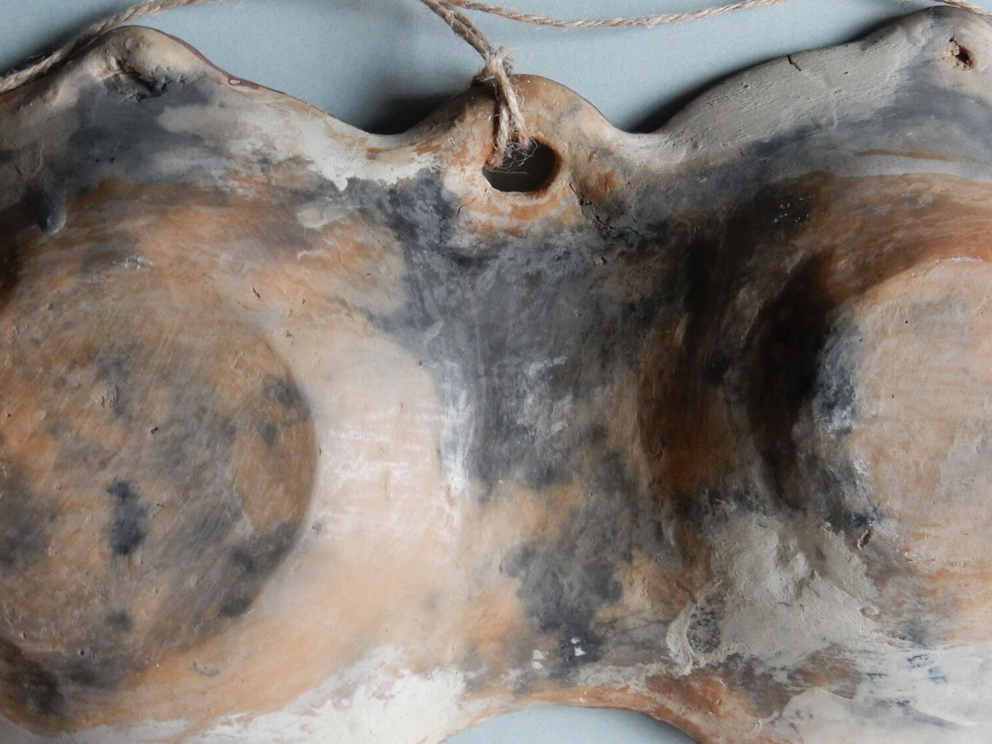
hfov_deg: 28.5
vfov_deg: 21.6
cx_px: 537
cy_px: 378
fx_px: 1949
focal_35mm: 68
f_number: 4.5
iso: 450
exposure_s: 1/8
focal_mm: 9
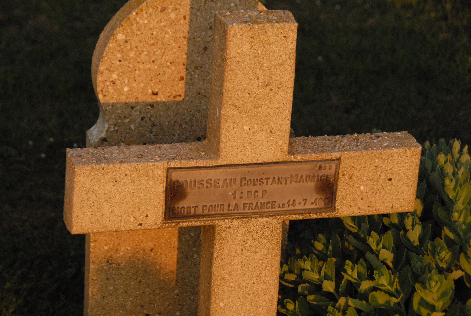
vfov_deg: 13.1
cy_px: 158
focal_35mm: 105
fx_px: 1377
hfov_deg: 19.4
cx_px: 236
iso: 1600
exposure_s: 1/1600
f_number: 7.1
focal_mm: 70
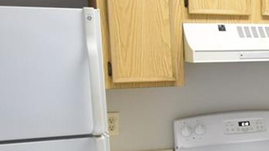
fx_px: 513
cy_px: 122
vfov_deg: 16.6
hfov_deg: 25.4
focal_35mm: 72
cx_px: 346
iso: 1800
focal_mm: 10
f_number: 3.5
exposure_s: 1/60
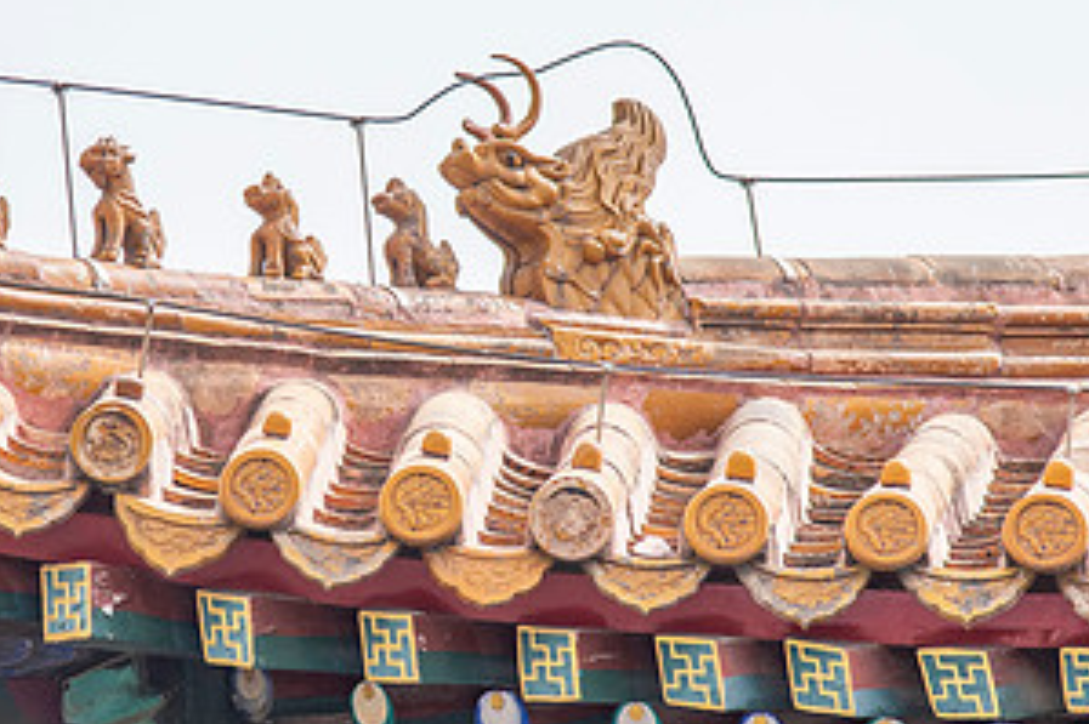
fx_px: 9342
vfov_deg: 4.4
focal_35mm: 309
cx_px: 399
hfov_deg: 6.7
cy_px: 299
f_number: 4.5
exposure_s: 1/1250
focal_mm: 120
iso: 100
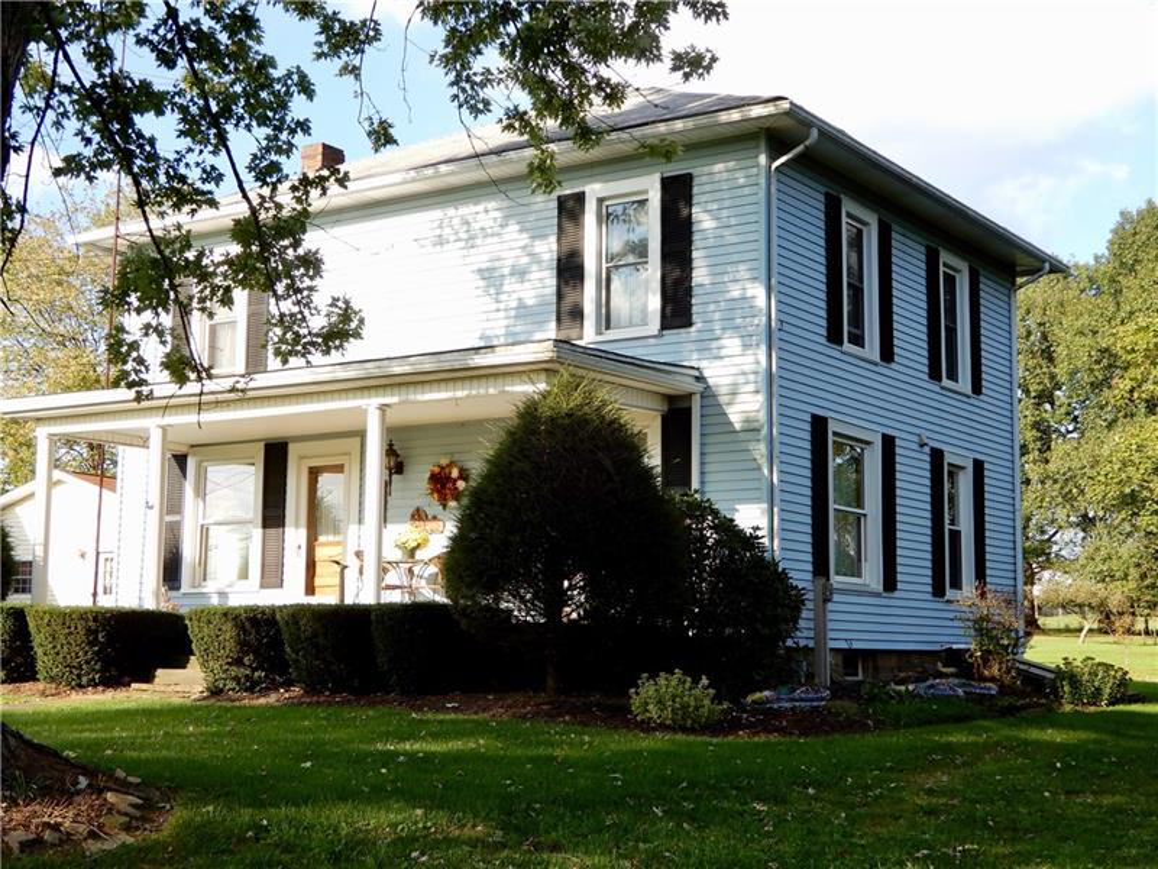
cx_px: 579
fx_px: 1673
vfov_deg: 29.1
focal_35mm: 50
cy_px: 434
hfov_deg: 38.2
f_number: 4
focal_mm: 8.9
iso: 80
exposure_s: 1/200
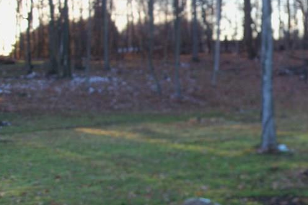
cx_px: 309
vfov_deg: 18.2
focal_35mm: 75
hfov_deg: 25.6
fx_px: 641
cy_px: 90
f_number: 3
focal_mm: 6.3
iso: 64
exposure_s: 1/40
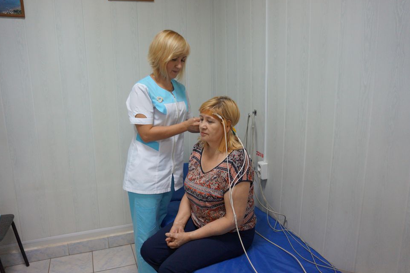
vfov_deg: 46.4
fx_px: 319
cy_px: 138
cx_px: 206
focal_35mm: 28
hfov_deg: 65.5
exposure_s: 1/160
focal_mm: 18
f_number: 4
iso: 1250
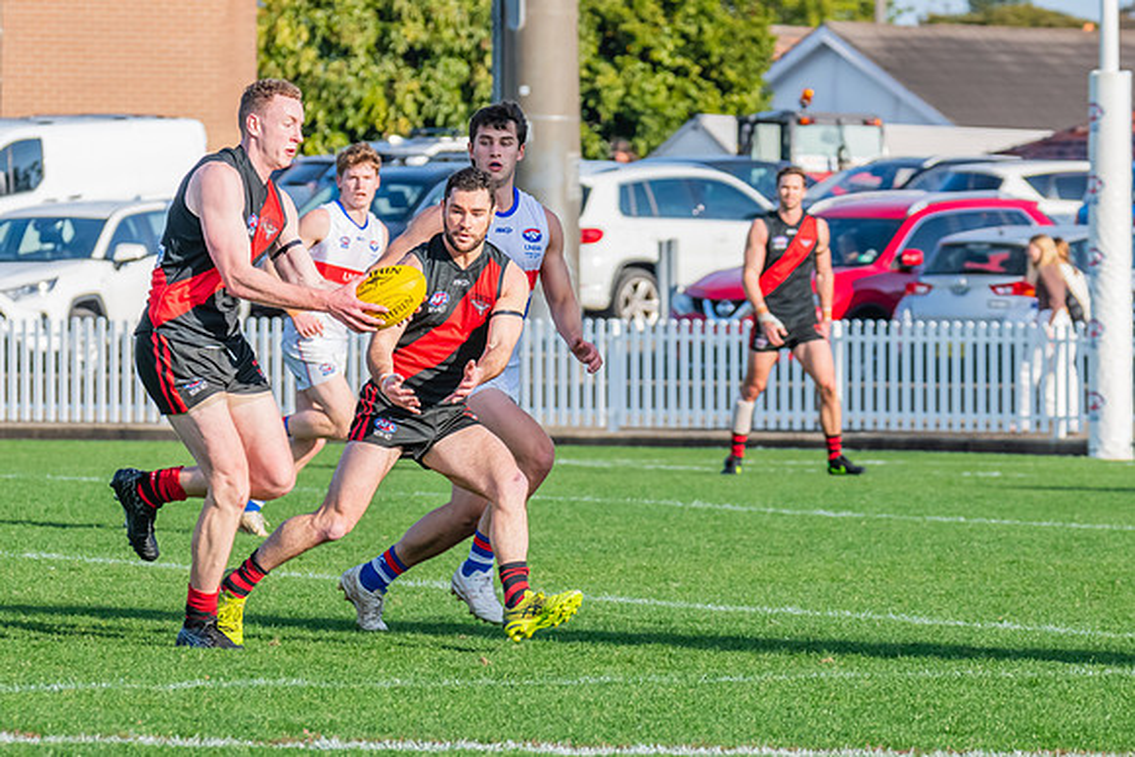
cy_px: 420
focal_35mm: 365
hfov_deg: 5.6
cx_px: 399
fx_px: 11513
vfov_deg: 3.8
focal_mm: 240
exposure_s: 1/1250
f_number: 9
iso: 800
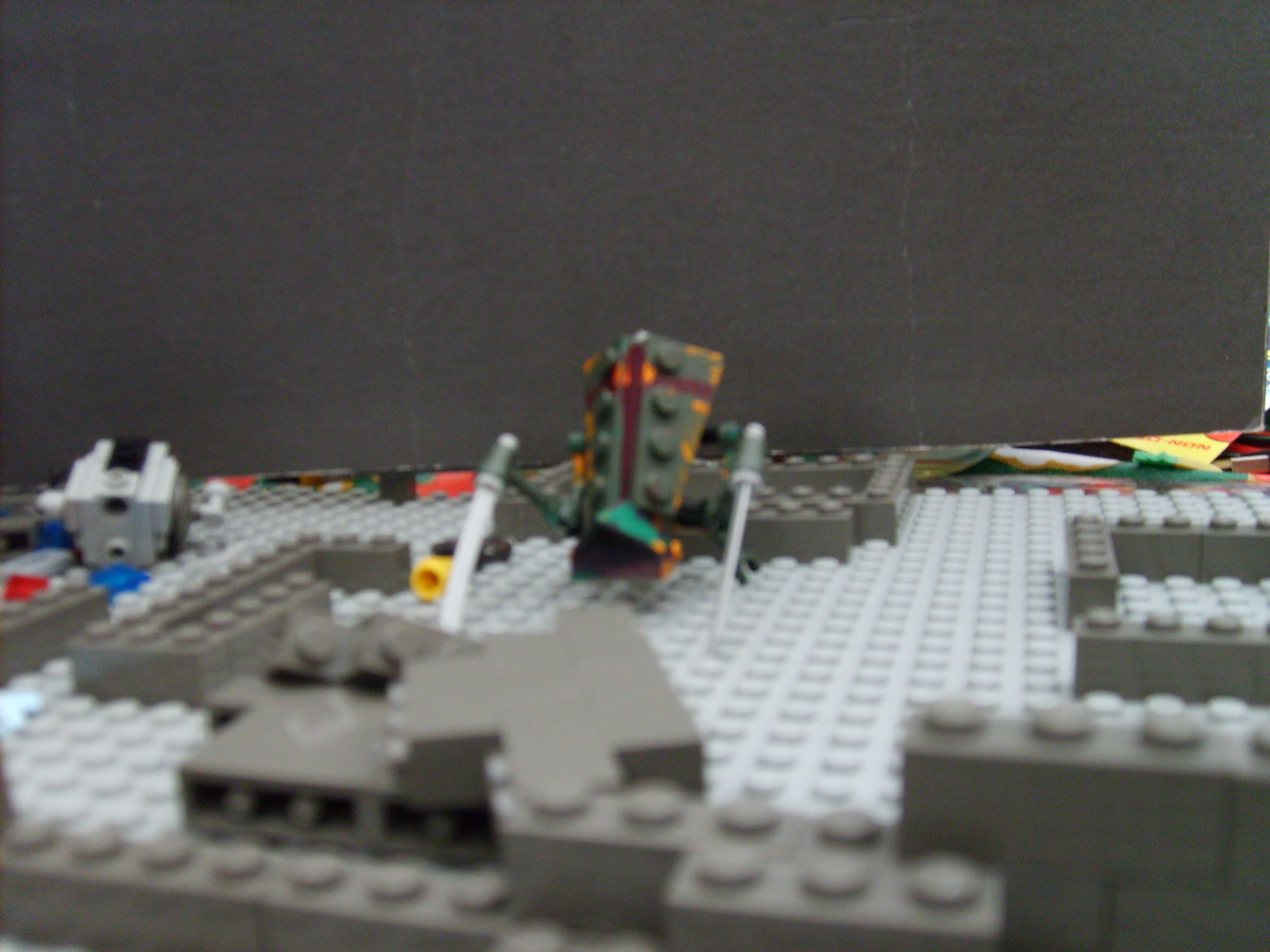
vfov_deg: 40.7
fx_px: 1284
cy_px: 476
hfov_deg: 52.6
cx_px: 635
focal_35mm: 35
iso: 140
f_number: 2.8
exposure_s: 1/4
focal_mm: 5.8
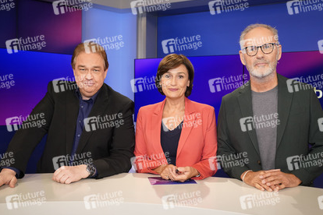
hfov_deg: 51.9
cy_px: 103
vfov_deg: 35.9
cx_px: 161
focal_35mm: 37
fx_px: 332
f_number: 5
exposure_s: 1/125
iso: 2000
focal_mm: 34
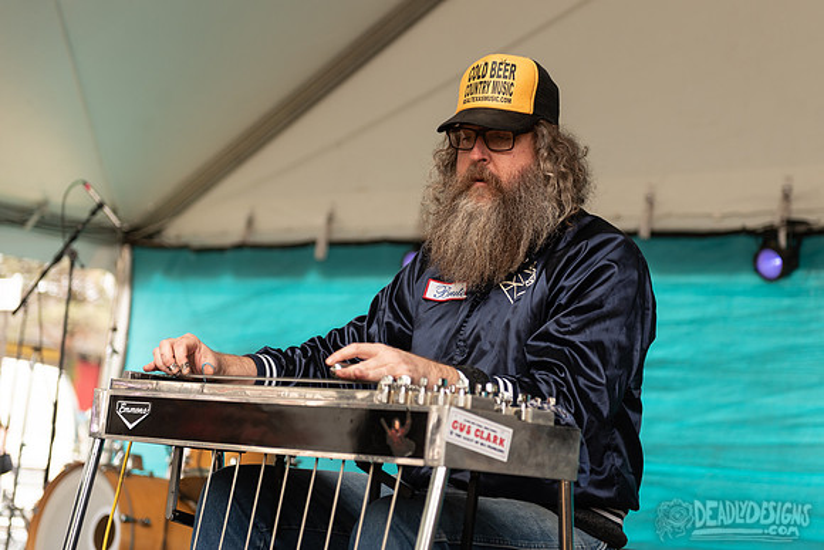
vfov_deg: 17.5
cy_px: 247
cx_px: 459
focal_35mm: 78
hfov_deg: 26.0
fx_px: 1783
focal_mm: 70
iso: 250
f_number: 3.2
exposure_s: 1/320
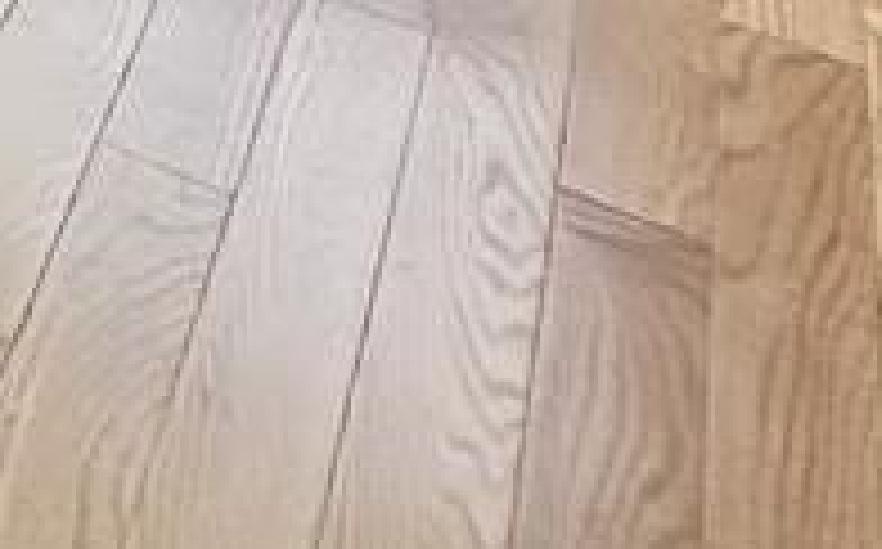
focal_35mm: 101
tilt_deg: +1.3
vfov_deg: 8.2
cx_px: -1393
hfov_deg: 13.3
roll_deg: -0.9
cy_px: -1566
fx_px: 2425
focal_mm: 2.22
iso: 100
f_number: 2.2
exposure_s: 1/120
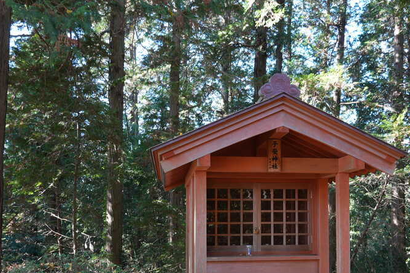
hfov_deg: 42.4
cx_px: 261
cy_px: 202
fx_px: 524
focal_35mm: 46
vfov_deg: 28.8
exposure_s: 1/40
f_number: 4
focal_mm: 20
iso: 200
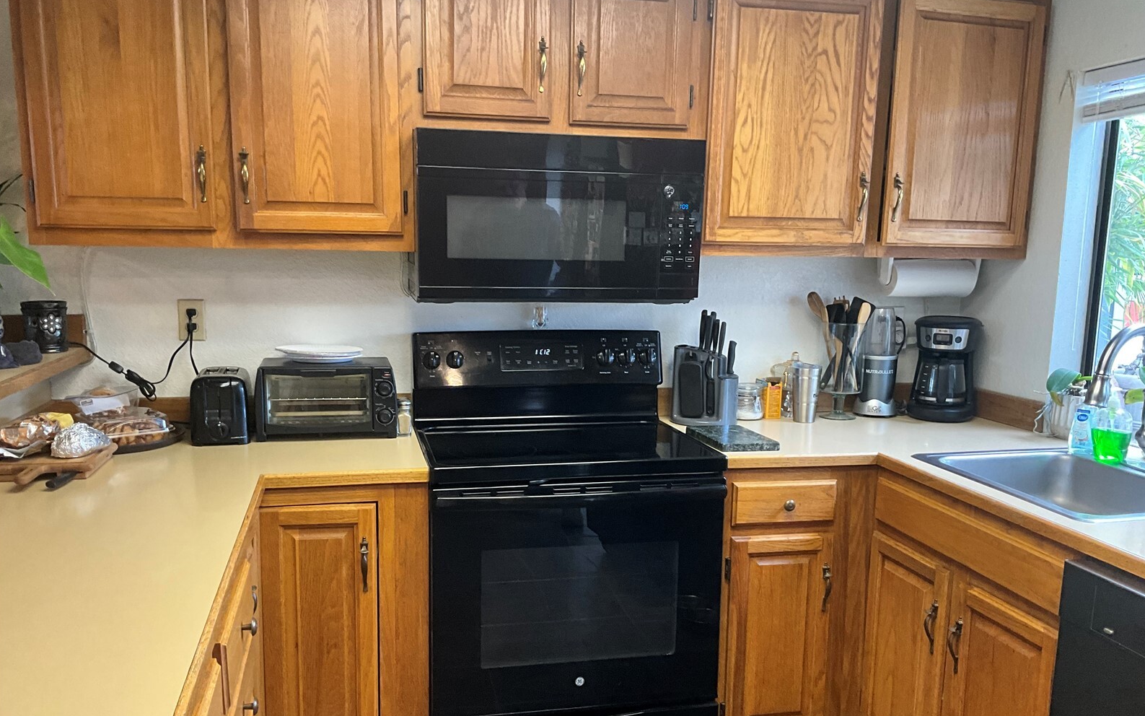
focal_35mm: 31
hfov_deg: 61.2
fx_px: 967
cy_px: 417
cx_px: 571
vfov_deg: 40.5
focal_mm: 3
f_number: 1.8
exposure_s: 1/60
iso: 160
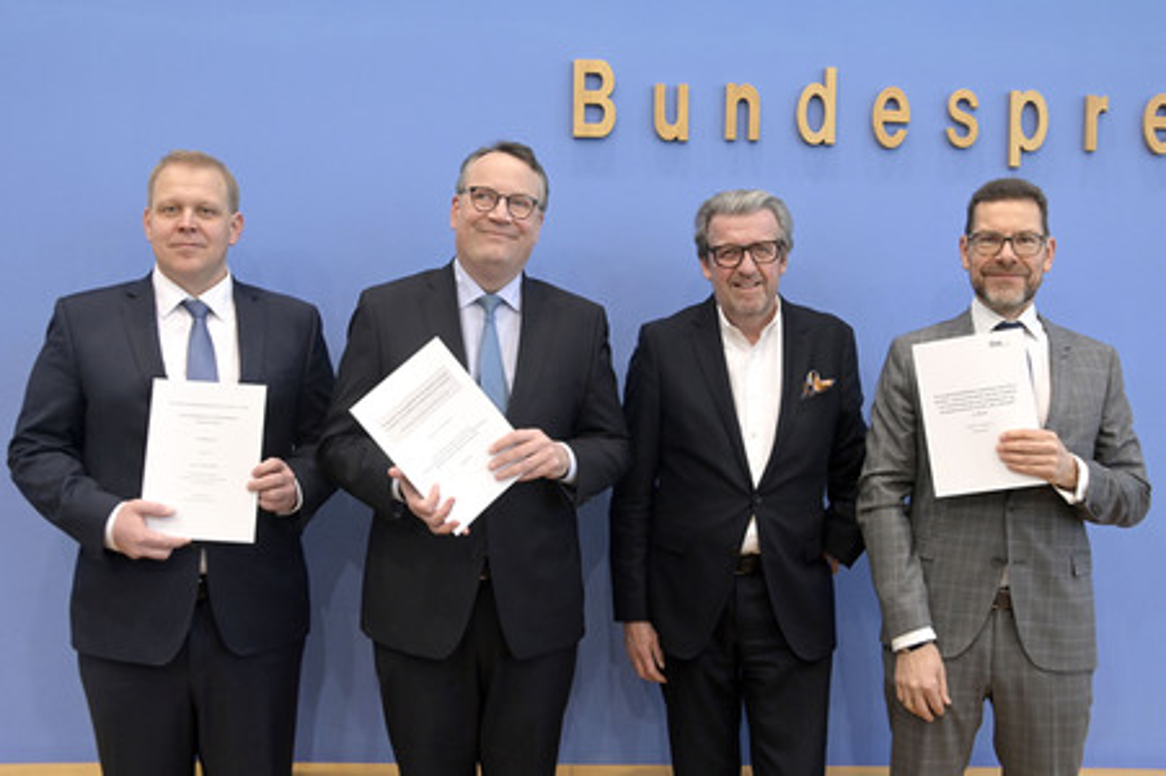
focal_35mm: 35
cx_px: 583
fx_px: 1133
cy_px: 388
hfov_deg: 54.5
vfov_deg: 37.8
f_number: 5
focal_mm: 35
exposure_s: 1/320
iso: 3200
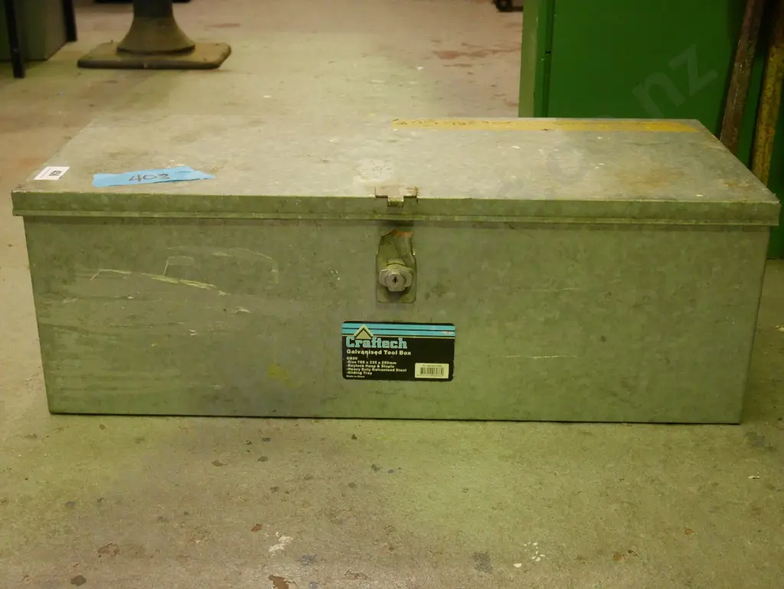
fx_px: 1088
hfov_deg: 39.6
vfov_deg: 30.3
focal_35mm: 48
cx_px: 392
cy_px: 294
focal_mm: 24
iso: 3200
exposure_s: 1/125
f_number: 5
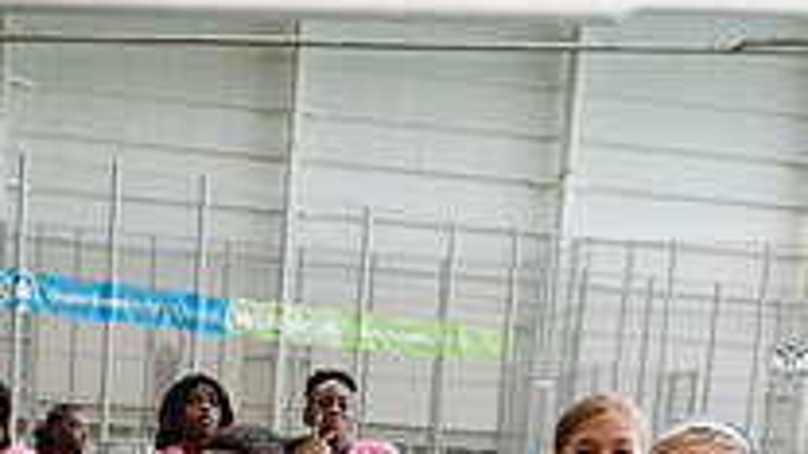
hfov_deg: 29.5
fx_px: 1500
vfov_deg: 15.5
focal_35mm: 70
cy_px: 739
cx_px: 163
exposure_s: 1/640
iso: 6400
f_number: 4
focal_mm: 24
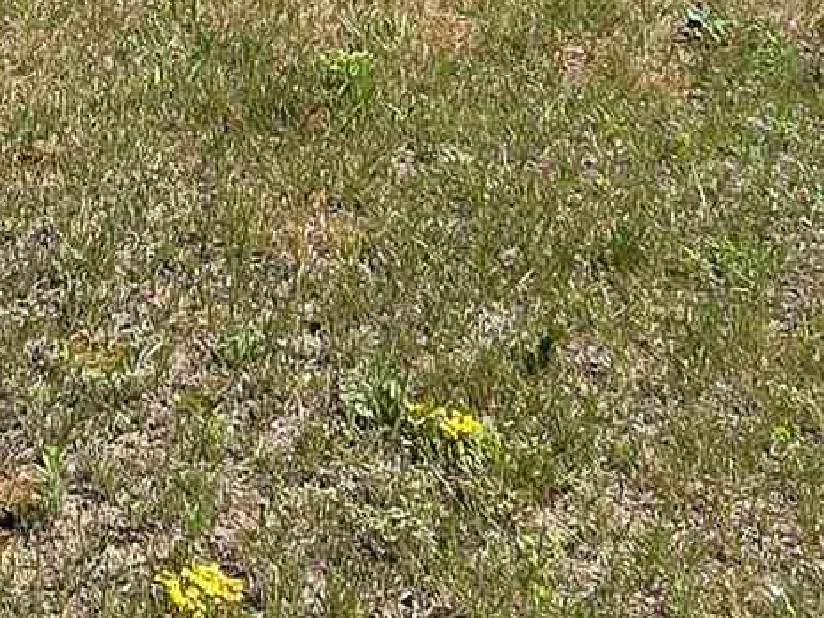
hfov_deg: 22.0
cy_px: -551
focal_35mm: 86
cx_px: 30
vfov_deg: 14.7
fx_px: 2047
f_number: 2.2
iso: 50
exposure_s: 1/2579
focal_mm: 2.2
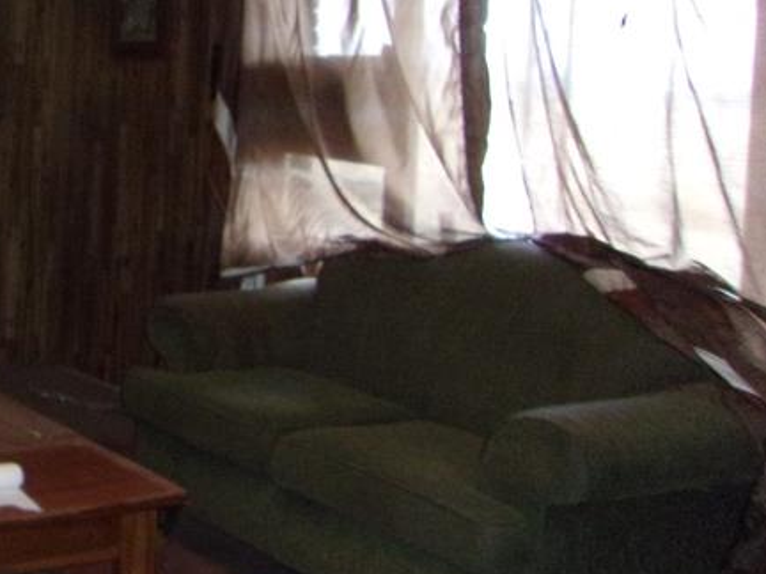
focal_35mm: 64
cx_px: -101
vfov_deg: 22.6
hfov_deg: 27.4
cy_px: 110
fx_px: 1416
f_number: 3
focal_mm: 4.9
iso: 400
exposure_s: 1/34
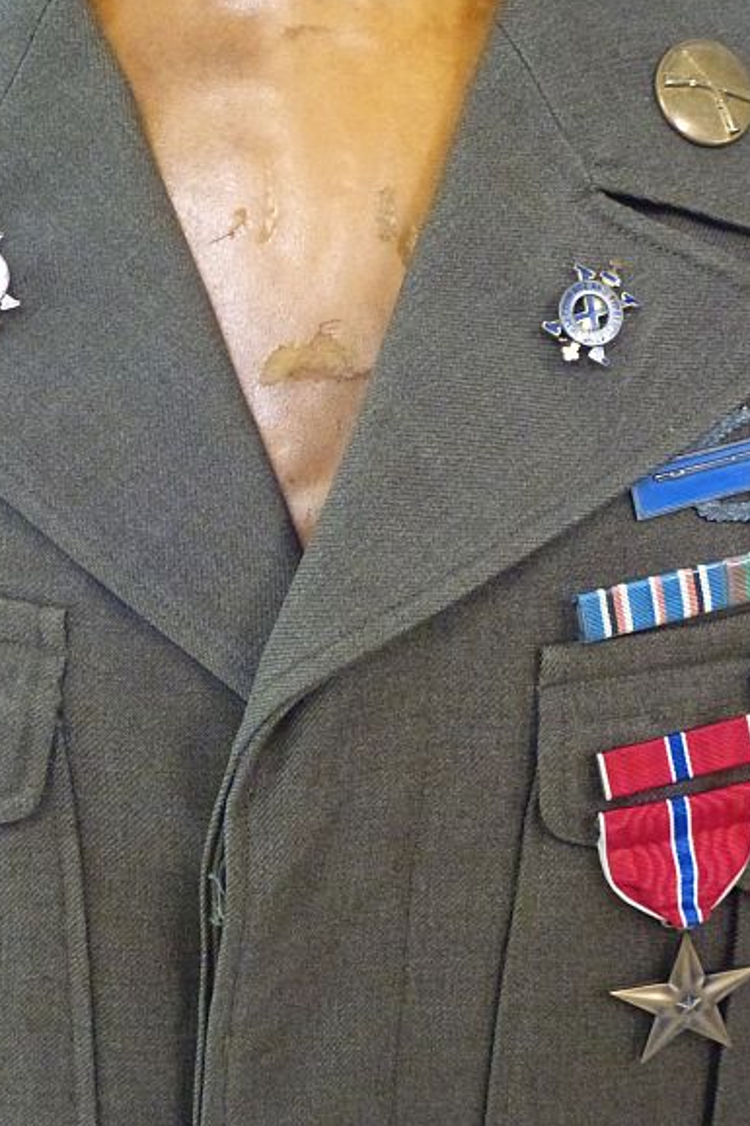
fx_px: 1845
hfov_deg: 23.0
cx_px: 321
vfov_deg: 33.9
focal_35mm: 59
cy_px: 561
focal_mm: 7.4
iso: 800
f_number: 3.9
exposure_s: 1/30
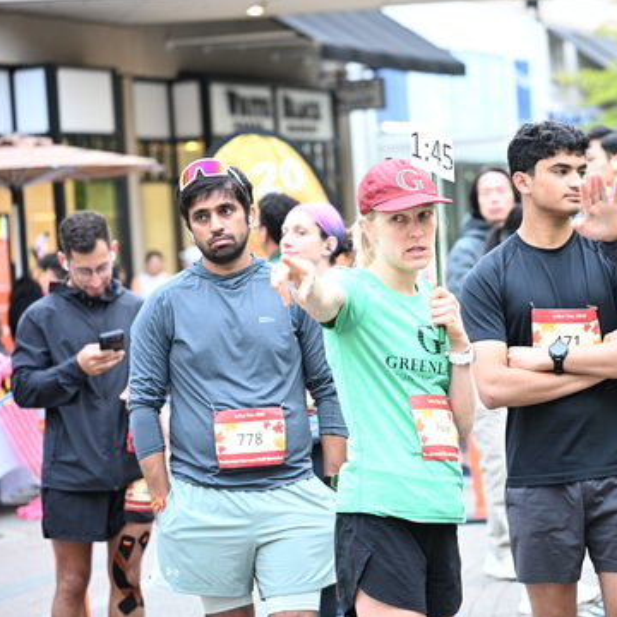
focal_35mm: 156
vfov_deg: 11.2
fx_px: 3146
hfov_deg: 11.2
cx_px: 444
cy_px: 309
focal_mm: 120
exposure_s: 1/160
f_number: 4
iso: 2000
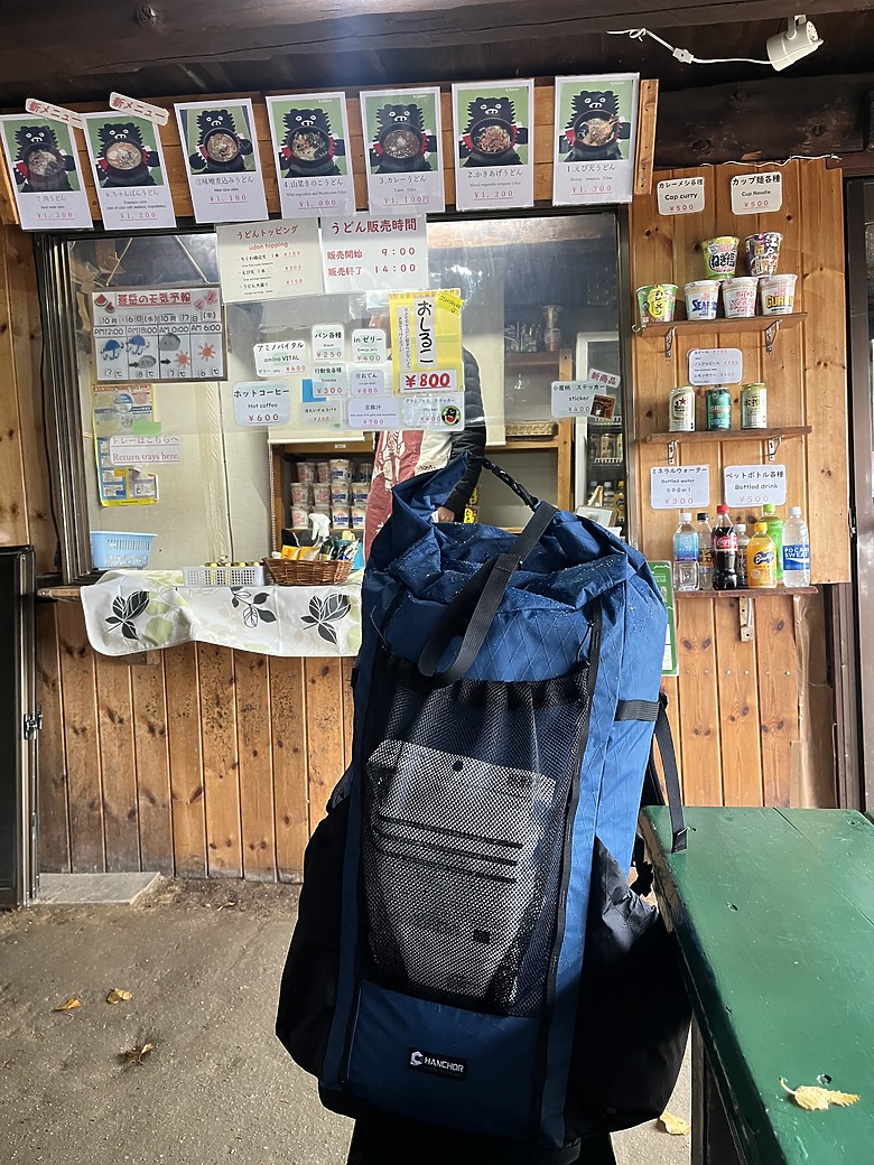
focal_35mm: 26
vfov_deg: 67.3
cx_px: 437
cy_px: 582
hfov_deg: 53.1
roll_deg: +1.6
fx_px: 875
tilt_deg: -5.8
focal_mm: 5.1
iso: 200
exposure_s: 1/60
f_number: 1.6
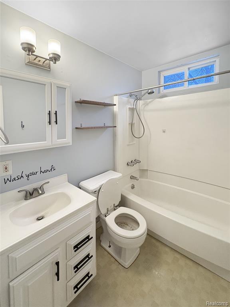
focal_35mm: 14
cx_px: 115
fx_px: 124
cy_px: 154
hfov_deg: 85.7
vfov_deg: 102.1
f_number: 2.2
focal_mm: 2.22
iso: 250
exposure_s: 1/60
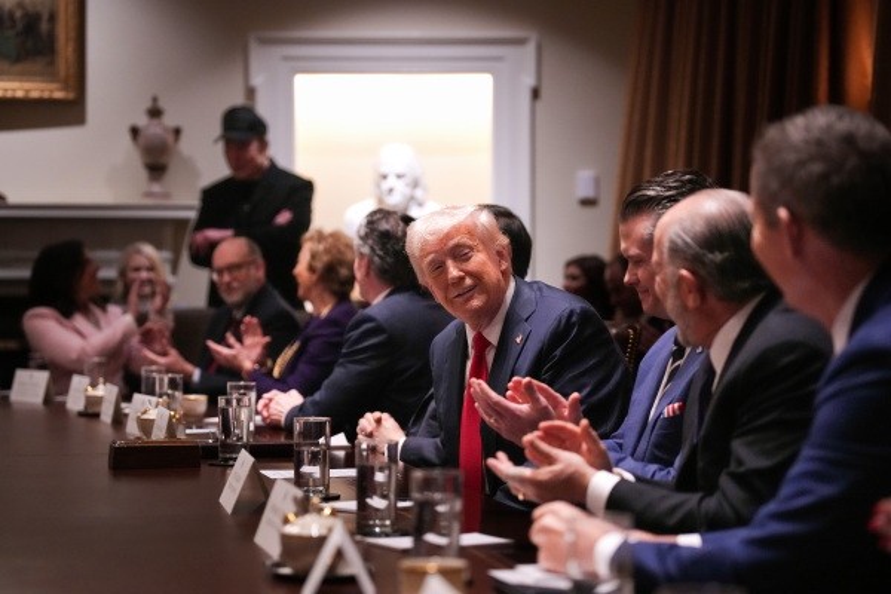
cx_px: 446
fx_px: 2252
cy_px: 297
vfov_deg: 15.0
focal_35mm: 91
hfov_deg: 22.4
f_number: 2.8
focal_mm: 91
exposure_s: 1/640
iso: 5000
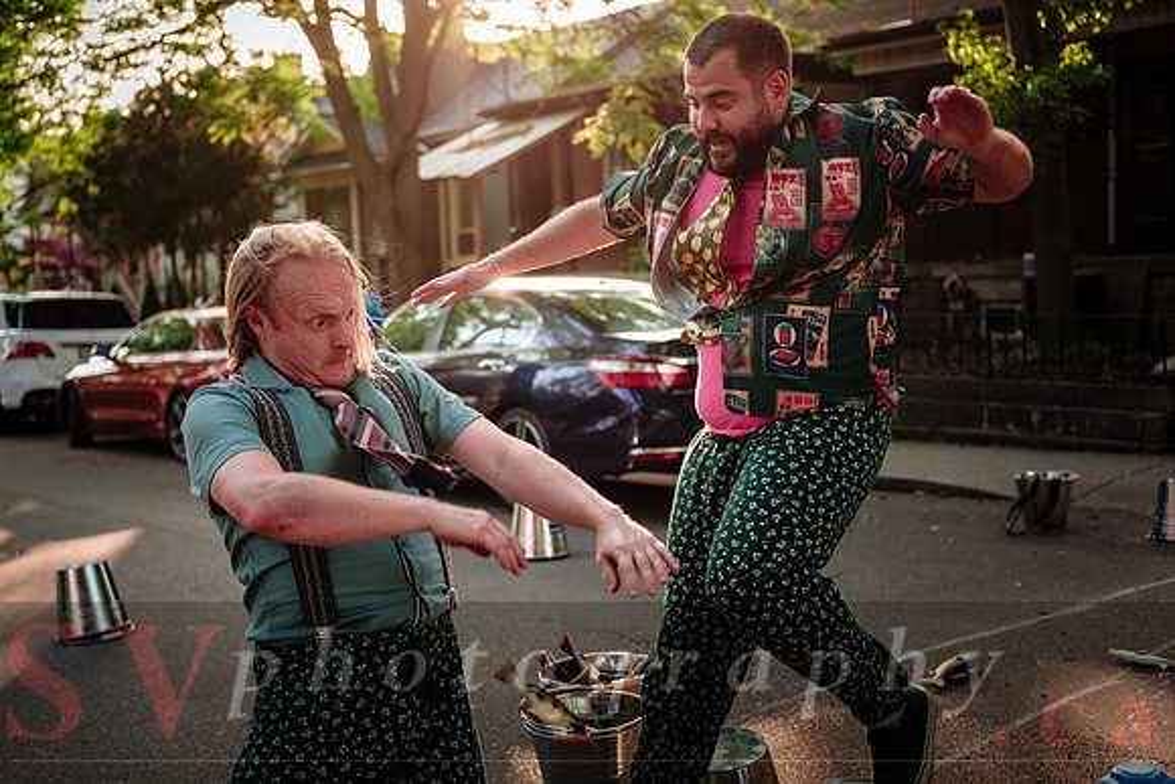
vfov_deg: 32.6
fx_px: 1338
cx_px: 588
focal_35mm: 41
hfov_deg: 47.4
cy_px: 392
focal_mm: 27.5
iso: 500
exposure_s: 1/1000
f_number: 1.8
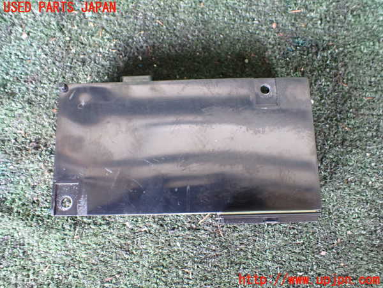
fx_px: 332
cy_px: 144
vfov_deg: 46.8
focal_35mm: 30
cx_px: 192
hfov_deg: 60.0
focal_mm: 5.4
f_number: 2.3
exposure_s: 1/30
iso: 1000
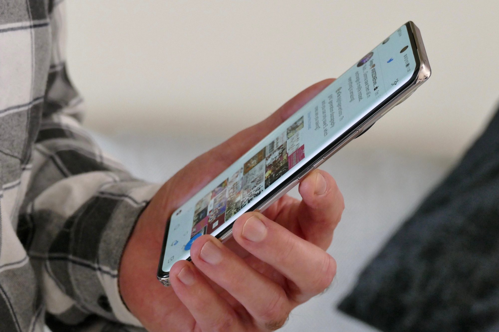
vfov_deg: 14.2
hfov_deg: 21.2
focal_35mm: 96
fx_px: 1330
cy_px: 166
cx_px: 250
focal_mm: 34.91
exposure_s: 1/60
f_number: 4.5
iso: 1600
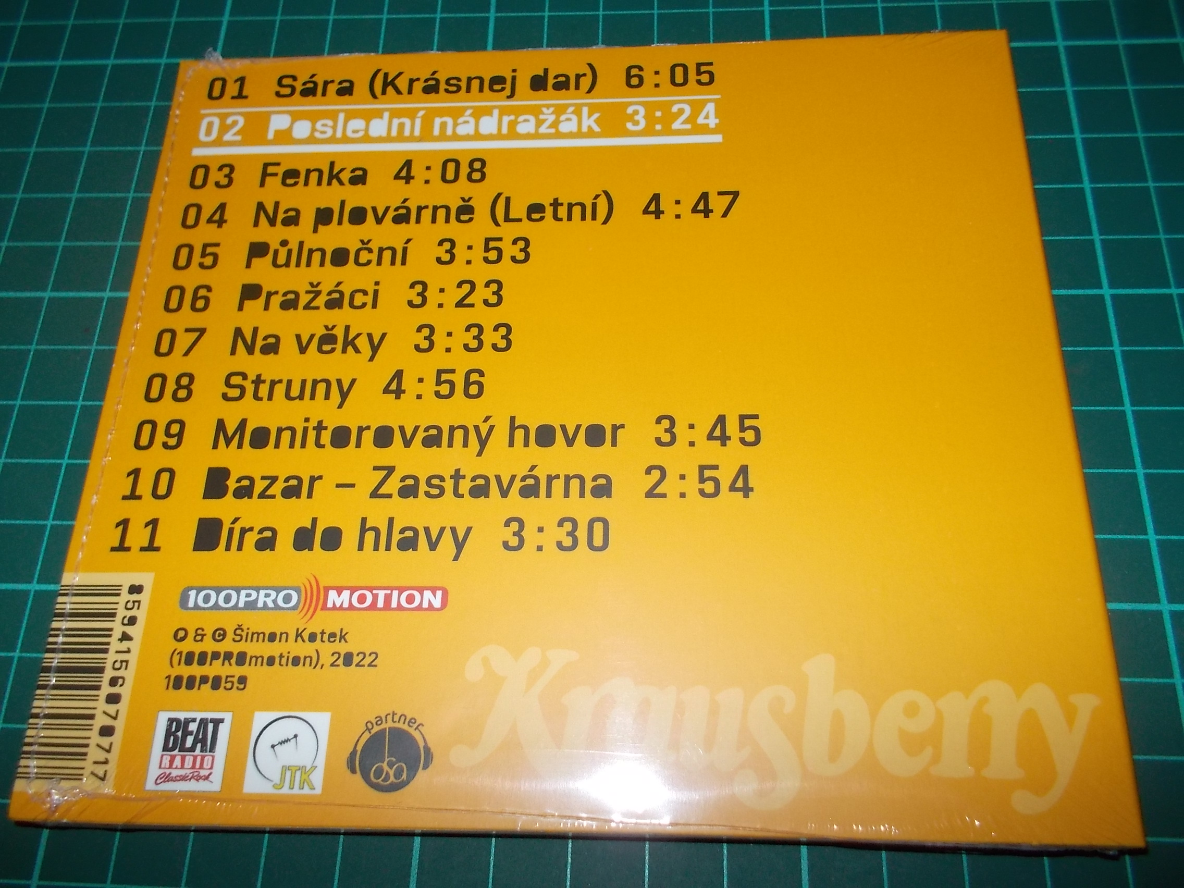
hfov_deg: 61.7
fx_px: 992
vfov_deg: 48.2
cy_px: 444
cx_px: 592
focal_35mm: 29
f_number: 3.3
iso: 200
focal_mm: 4.1
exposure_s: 1/30
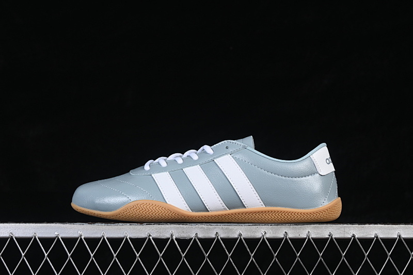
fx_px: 860
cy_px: 138
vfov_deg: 18.2
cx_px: 206
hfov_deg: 27.0
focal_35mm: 75
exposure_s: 1/80
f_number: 8
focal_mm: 50
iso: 160
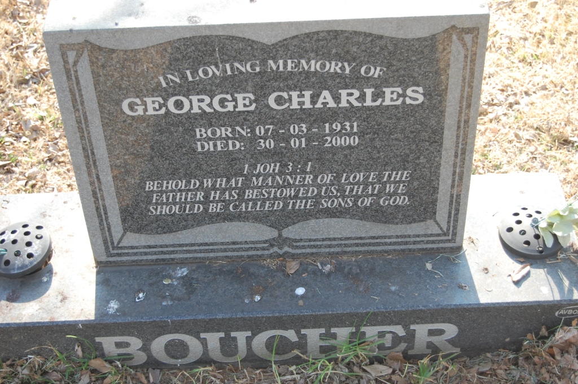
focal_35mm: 63
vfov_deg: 21.5
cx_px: 289
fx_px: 1011
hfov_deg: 31.9
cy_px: 192
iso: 280
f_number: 5.6
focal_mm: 42
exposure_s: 1/125
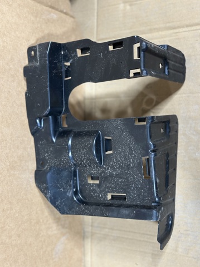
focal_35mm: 48
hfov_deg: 30.2
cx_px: 100
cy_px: 134
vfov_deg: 39.7
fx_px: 370
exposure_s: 1/33
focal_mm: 6.86
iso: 320
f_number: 1.78
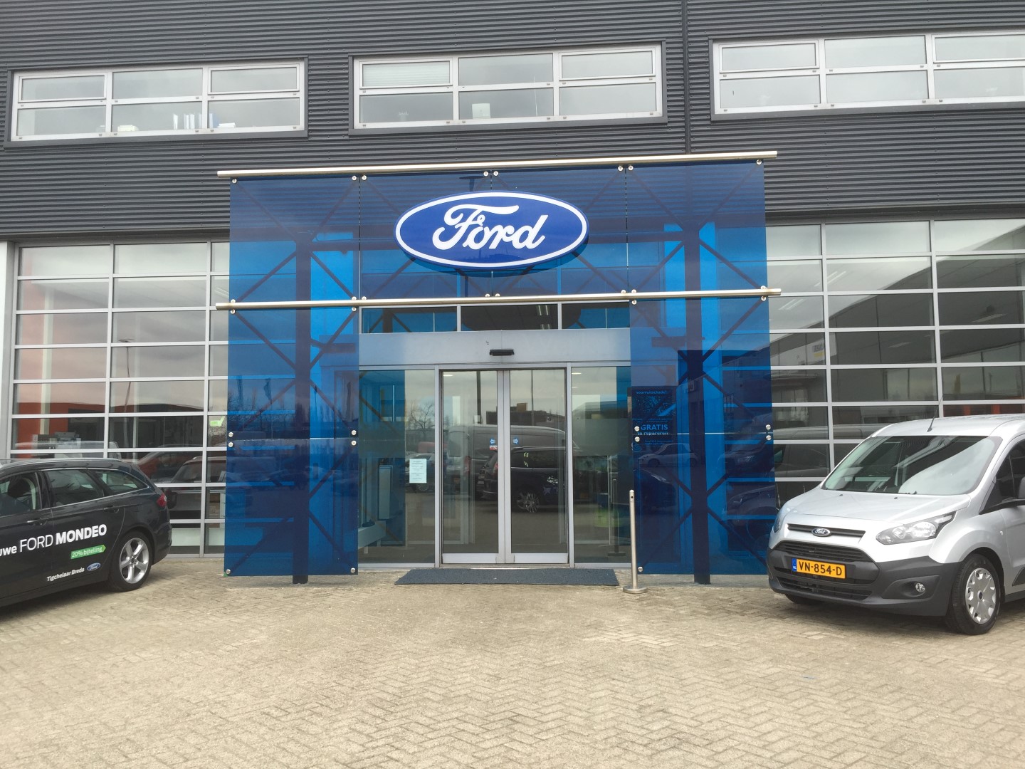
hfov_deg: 61.7
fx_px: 859
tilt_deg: +5.2
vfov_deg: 48.2
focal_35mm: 29
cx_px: 512
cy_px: 384
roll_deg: +0.6
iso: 32
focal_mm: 4.15
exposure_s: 1/190
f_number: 2.2
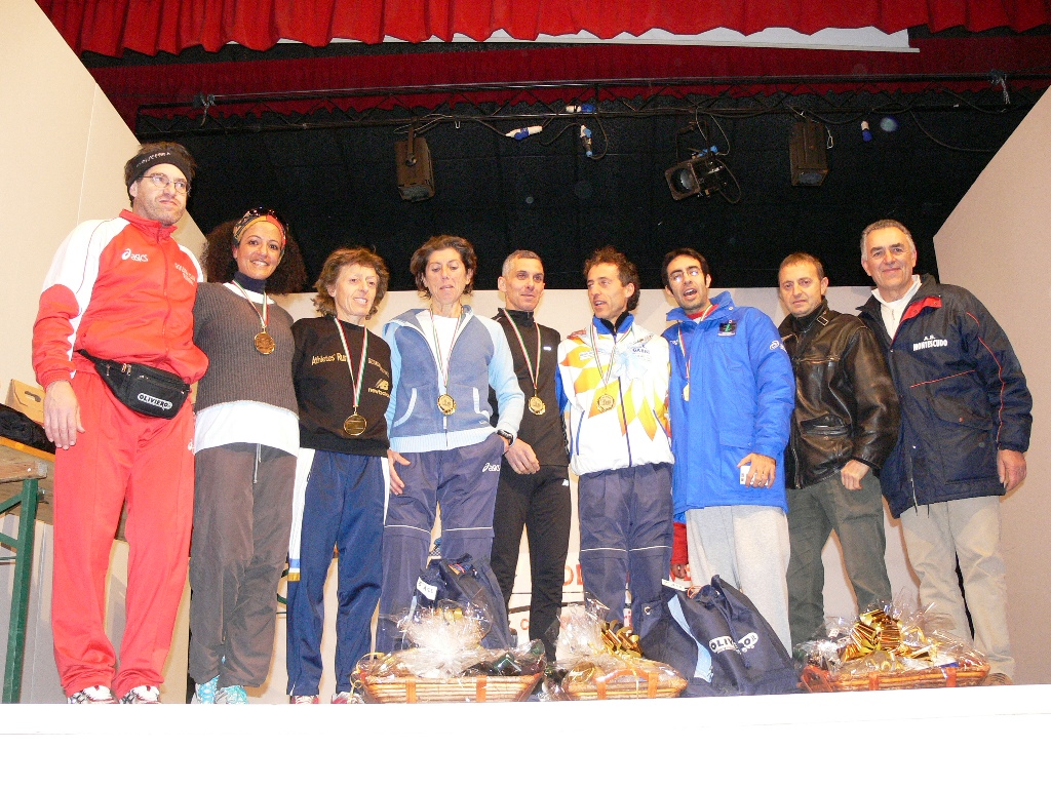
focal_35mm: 35
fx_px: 1063
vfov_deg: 40.7
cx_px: 526
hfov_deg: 52.6
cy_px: 394
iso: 200
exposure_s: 1/30
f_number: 2.8
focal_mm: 7.4
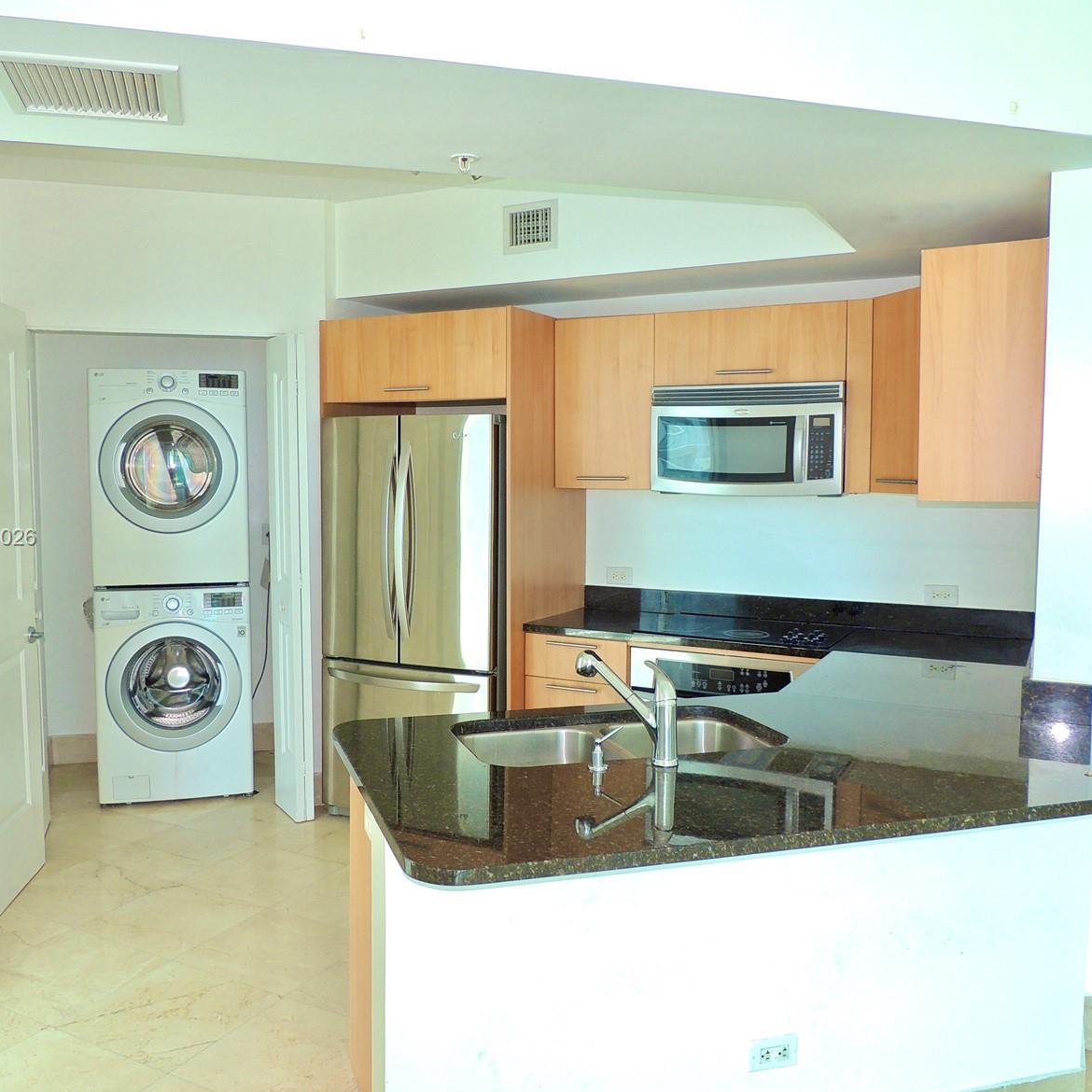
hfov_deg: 55.5
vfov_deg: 55.6
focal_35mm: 29
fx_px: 1035
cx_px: 492
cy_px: 539
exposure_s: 1/50
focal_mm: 4.3
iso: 100
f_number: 3
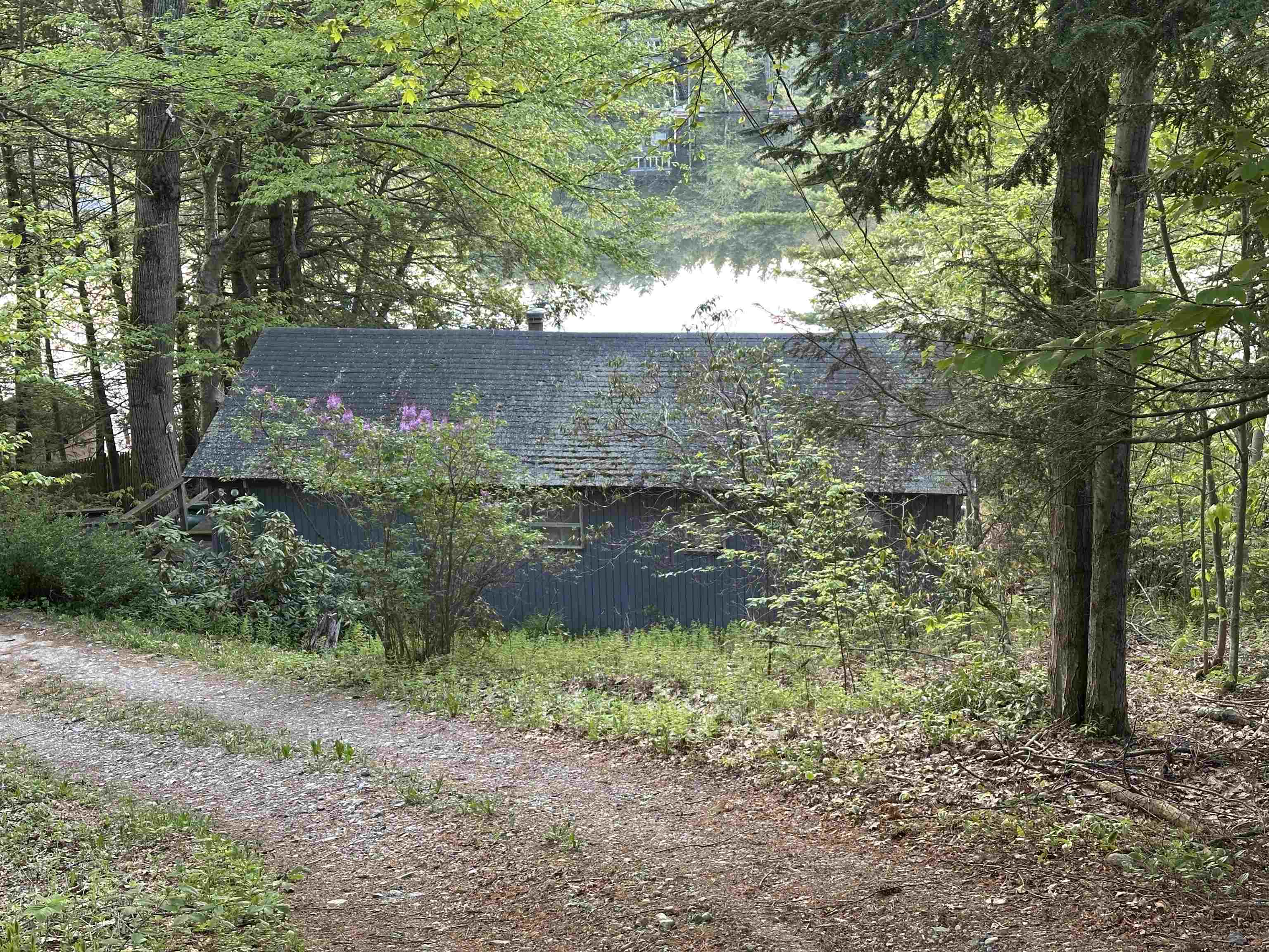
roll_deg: +1.1
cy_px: 476
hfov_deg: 39.7
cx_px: 634
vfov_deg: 30.3
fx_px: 1760
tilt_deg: -14.0
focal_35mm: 48
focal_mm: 6.86
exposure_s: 1/72
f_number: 1.78
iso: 80
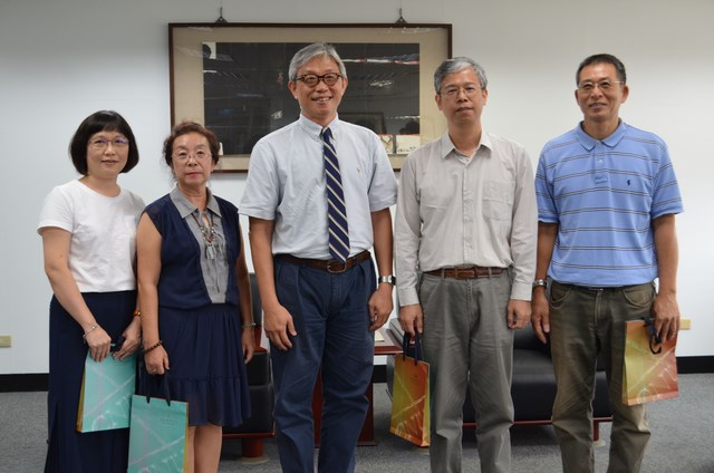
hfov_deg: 43.7
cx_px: 357
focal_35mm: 45
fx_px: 891
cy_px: 236
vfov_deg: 29.7
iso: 720
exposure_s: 1/60
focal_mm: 30
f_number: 4.5
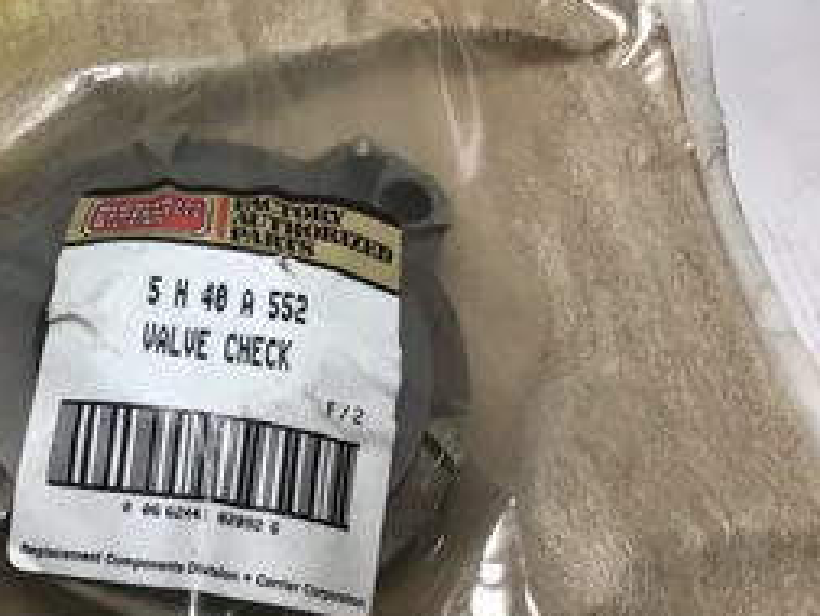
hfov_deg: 37.6
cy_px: 295
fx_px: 1161
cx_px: 175
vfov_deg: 29.7
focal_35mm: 49
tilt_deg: -50.9
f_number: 2.4
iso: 25
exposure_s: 1/127
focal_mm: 3.3
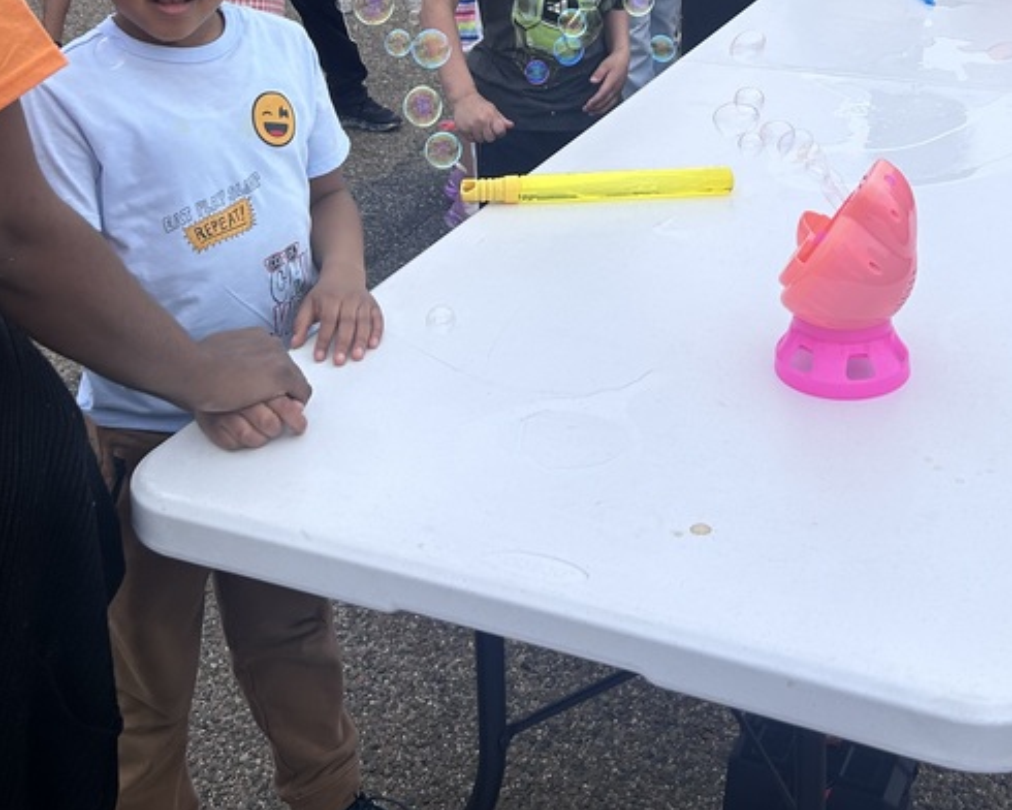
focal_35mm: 53
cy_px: -136
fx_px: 1587
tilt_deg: -10.4
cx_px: 653
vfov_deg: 25.9
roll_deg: +3.2
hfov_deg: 35.1
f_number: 1.5
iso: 50
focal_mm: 5.7
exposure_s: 1/4274
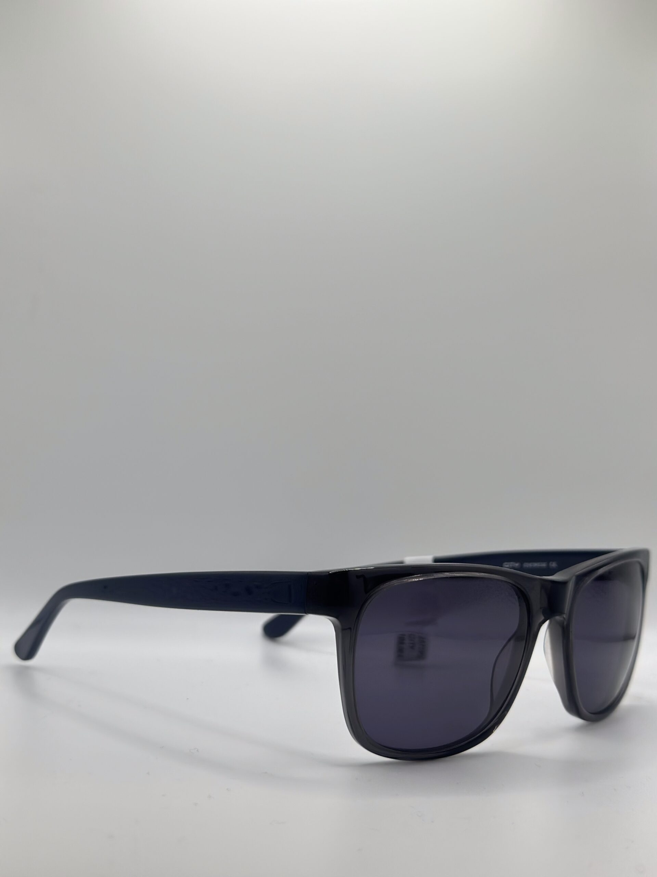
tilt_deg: -4.3
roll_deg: -2.2
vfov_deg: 39.7
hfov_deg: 30.3
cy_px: 438
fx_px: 1215
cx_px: 328
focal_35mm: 48
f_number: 1.78
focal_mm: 6.86
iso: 80
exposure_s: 1/830
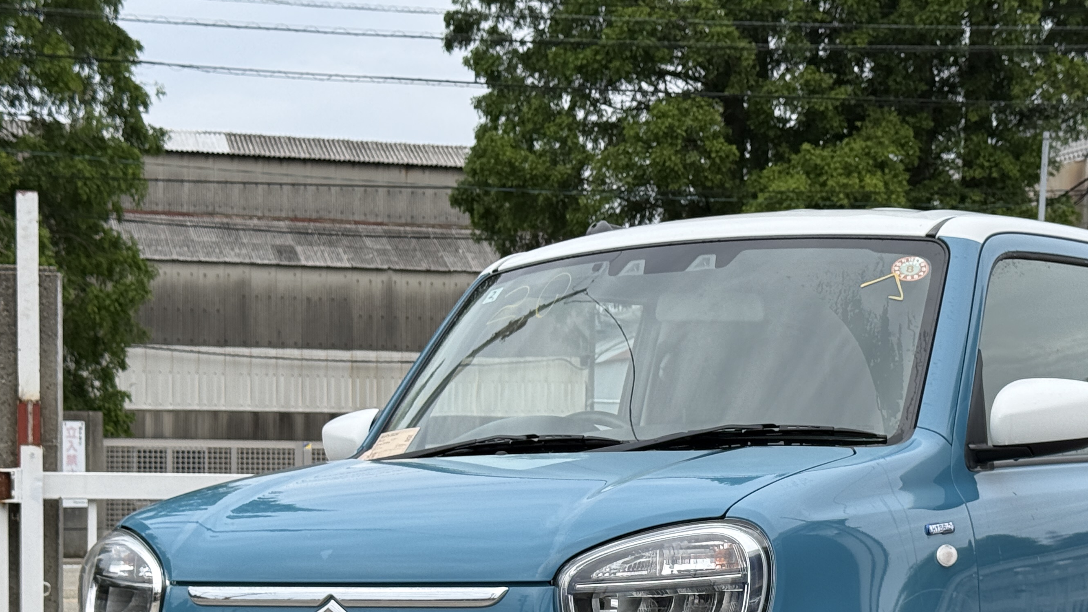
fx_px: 2279
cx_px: 686
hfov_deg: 26.8
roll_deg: -0.5
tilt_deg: -1.3
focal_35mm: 79
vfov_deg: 15.1
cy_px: 531
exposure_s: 1/3096
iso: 80
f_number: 1.78
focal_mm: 6.76
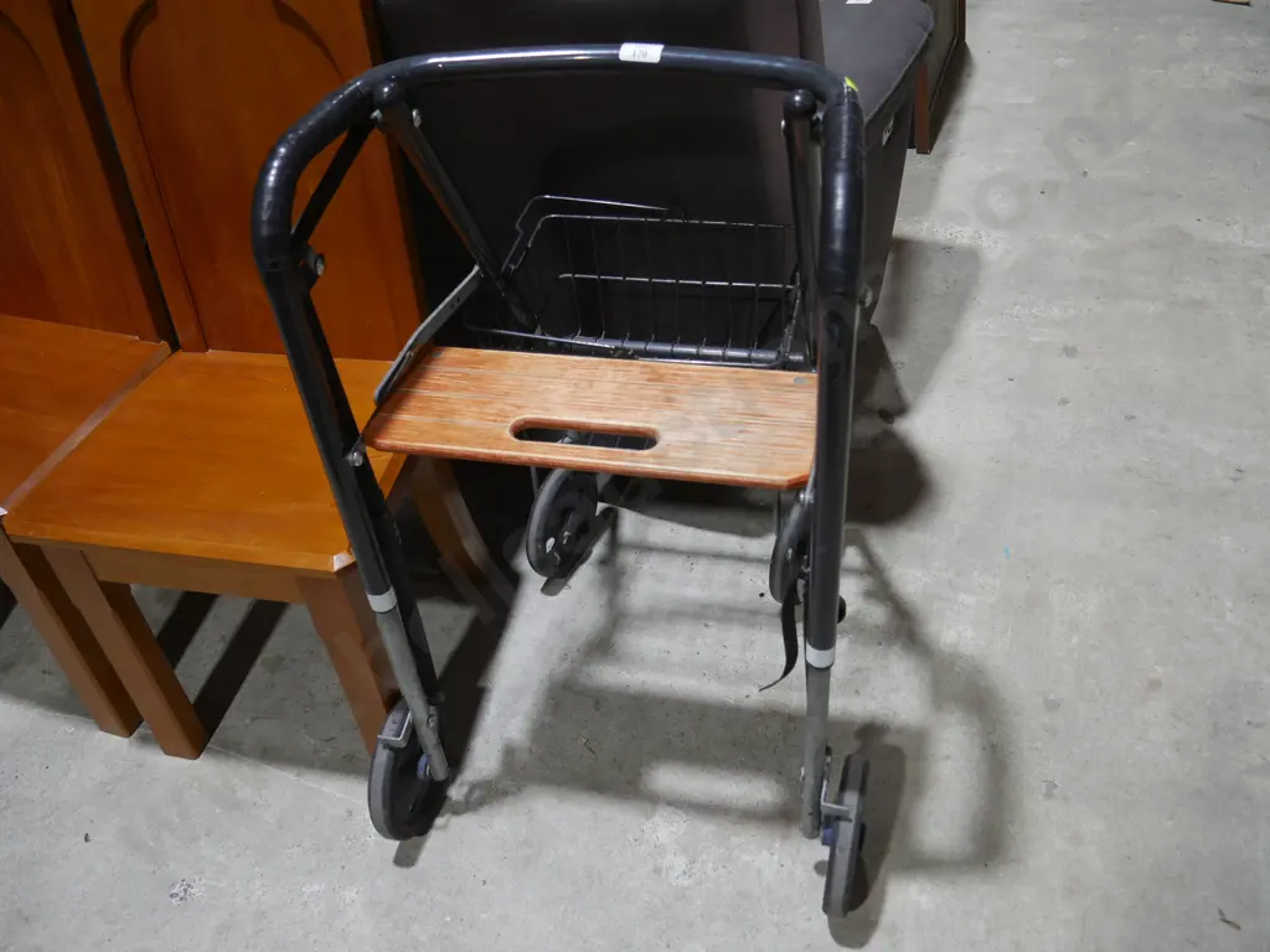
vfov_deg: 44.2
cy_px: 476
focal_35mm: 32
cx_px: 635
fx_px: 1174
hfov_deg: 56.8
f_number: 3.6
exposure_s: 1/60
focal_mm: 16
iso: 250
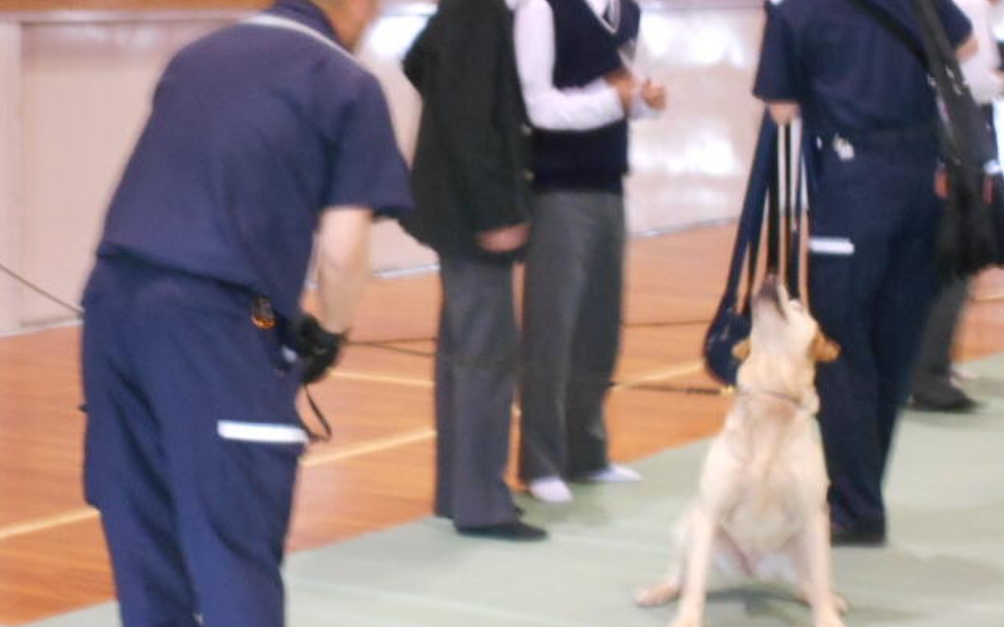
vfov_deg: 10.8
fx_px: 3310
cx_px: 499
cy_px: 344
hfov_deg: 17.2
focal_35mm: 121
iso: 800
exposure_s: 1/10
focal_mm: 20.1
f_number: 6
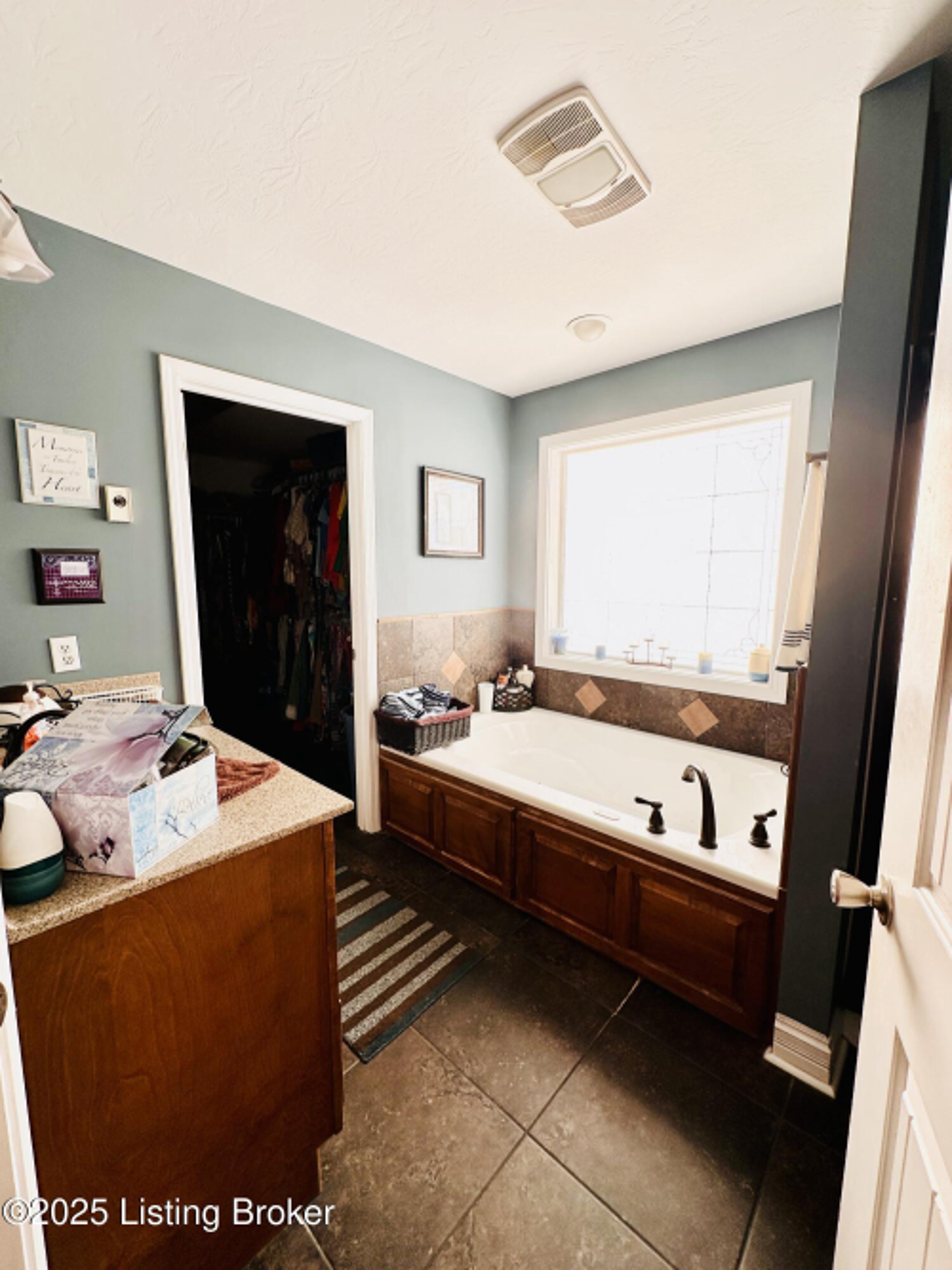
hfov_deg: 85.7
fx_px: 514
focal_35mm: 14
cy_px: 635
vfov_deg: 102.1
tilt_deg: -6.5
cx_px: 476
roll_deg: -0.1
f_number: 2.2
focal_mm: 2.22
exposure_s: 1/145
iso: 40
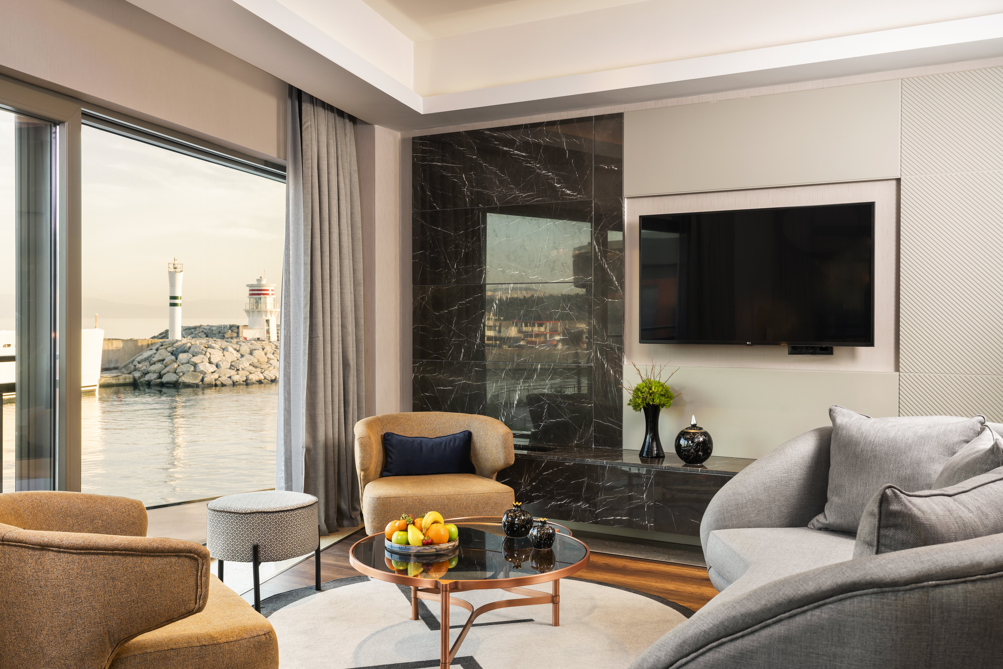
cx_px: 502
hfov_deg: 55.8
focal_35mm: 34
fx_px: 947
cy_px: 334
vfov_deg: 38.9
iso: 400
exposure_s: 1/250
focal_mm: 34
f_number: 8
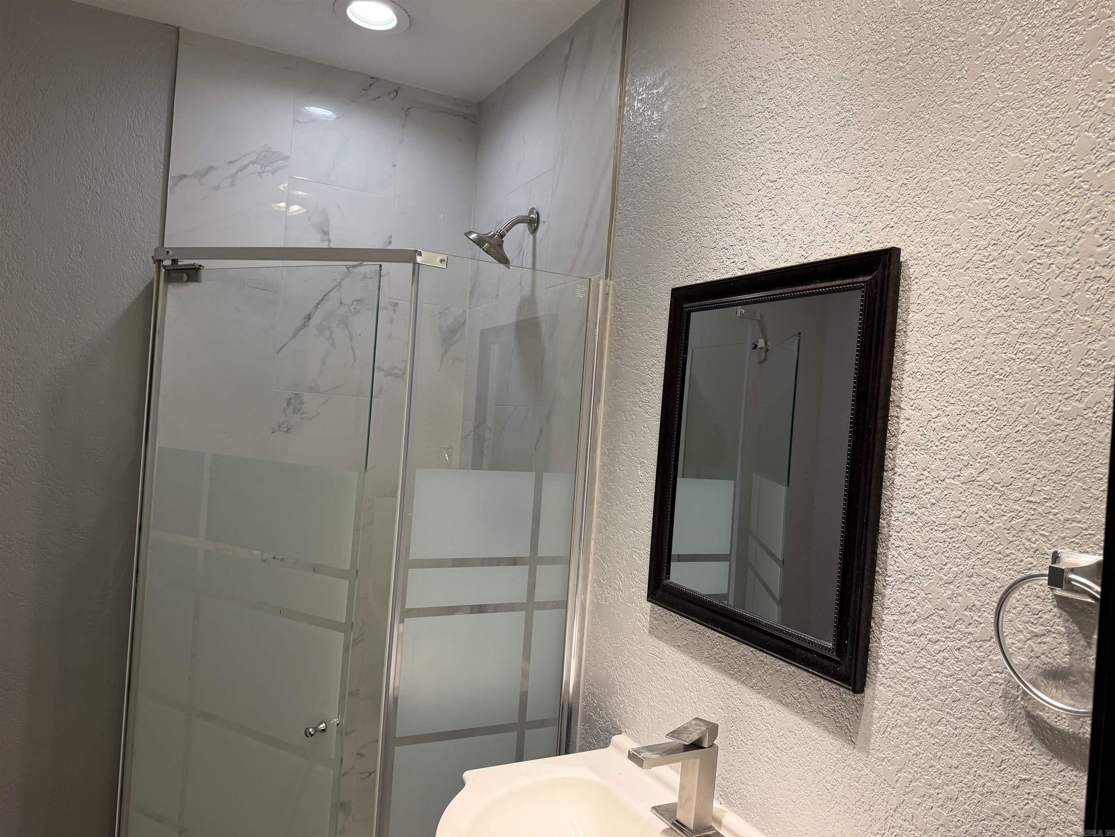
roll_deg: -3.7
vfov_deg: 56.8
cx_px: 558
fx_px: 773
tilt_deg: -0.1
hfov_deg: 71.6
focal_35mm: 24
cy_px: 418
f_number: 1.78
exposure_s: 1/120
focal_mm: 6.76
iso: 160
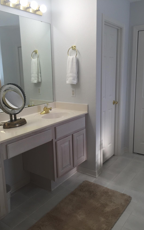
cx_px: 66
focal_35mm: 31
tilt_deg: -10.7
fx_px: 195
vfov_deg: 61.2
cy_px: 115
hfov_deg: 40.6
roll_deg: +2.1
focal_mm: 4.15
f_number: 2.2
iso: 50
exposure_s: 1/120
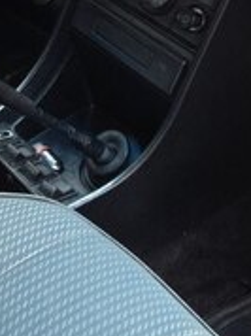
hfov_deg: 15.8
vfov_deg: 20.2
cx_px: 19
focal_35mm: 92
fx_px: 892
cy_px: -51
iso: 64
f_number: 2.4
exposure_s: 1/20
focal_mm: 4.12
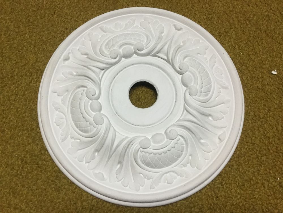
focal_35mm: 31
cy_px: 106
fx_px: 253
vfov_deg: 45.4
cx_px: 142
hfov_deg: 58.4
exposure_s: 1/33
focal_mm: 3.3
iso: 200
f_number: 2.4
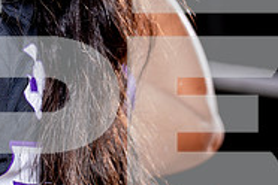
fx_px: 1730
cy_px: -65
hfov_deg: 9.1
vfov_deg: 6.1
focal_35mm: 224
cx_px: -76
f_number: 4
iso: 100
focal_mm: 68
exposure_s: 1/250
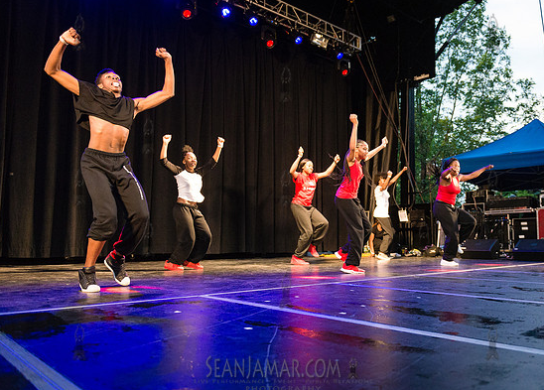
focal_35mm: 31
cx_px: 329
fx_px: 480
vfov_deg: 44.3
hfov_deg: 58.6
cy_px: 202
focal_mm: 26
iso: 4000
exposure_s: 1/1250
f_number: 2.8
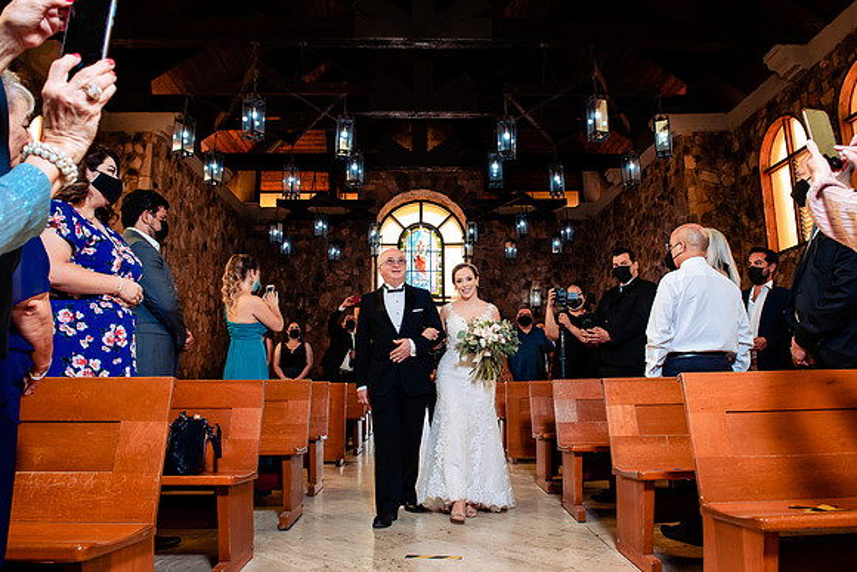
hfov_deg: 70.1
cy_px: 281
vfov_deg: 50.2
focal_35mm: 26
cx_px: 441
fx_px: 611
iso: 1250
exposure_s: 1/160
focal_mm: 24
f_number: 5.6
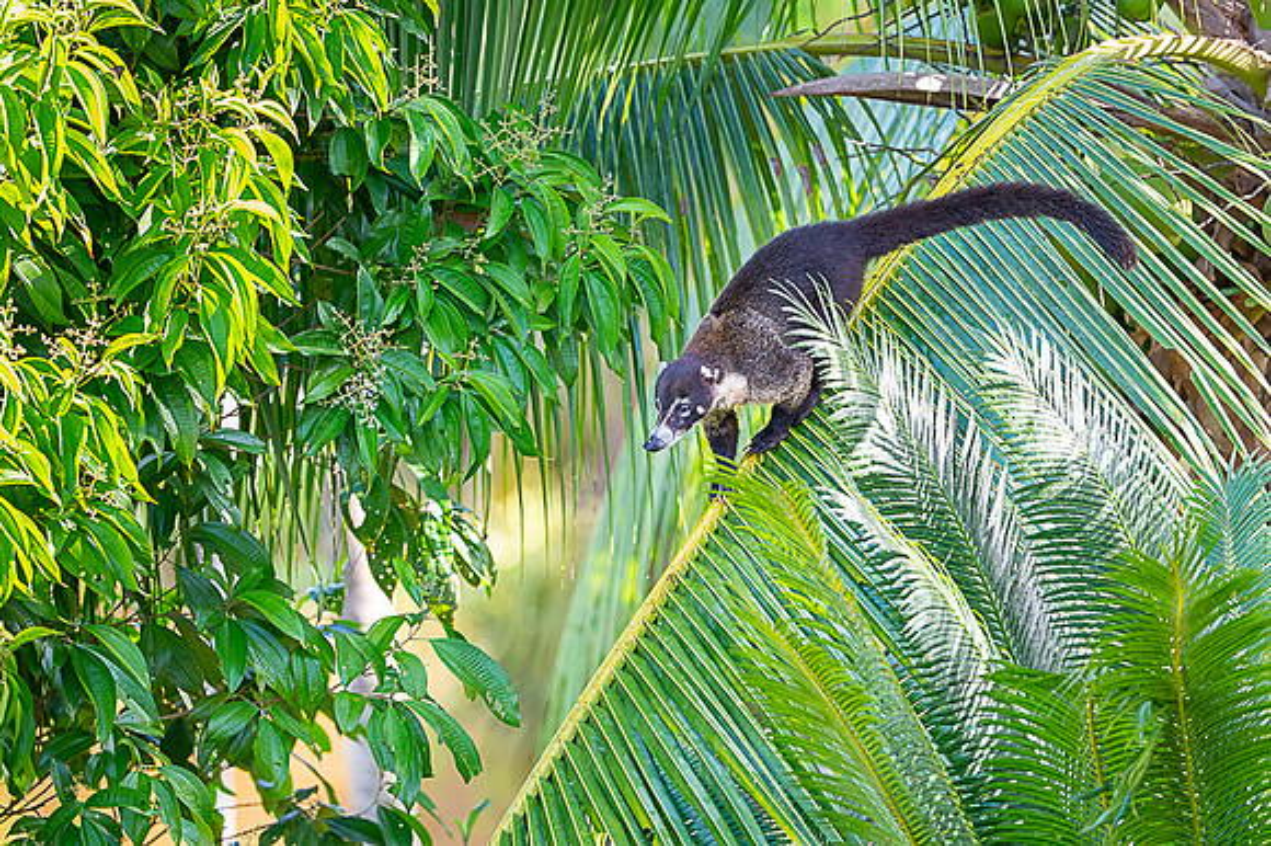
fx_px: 9707
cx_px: 630
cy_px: 381
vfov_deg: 5.0
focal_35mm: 275
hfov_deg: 7.5
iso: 2500
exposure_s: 1/800
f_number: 4
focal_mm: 250
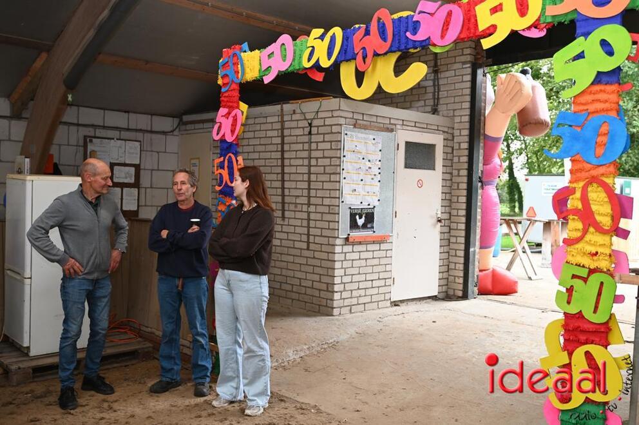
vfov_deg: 37.8
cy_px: 212
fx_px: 621
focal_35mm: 35
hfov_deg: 54.5
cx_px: 320
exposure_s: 1/60
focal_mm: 35
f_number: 4
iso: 450
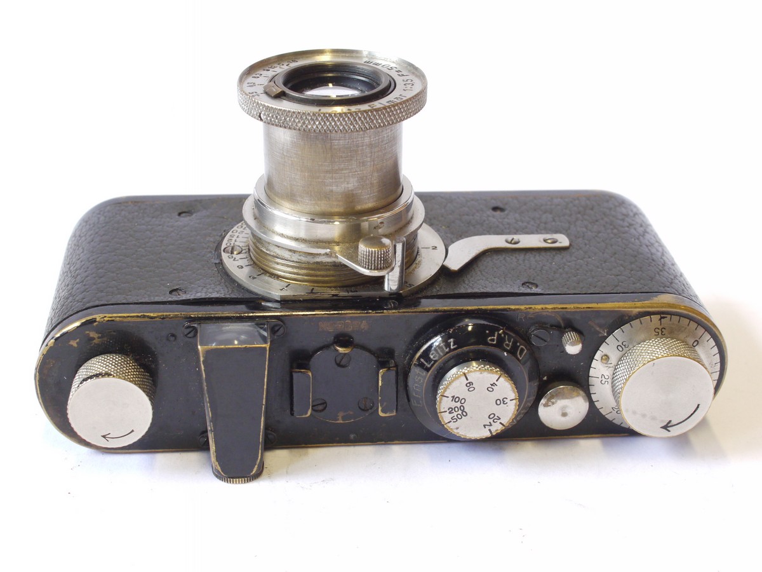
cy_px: 286
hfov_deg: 32.2
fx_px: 1321
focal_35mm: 60
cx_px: 381
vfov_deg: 24.4
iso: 800
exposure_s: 1/50
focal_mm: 30
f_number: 8
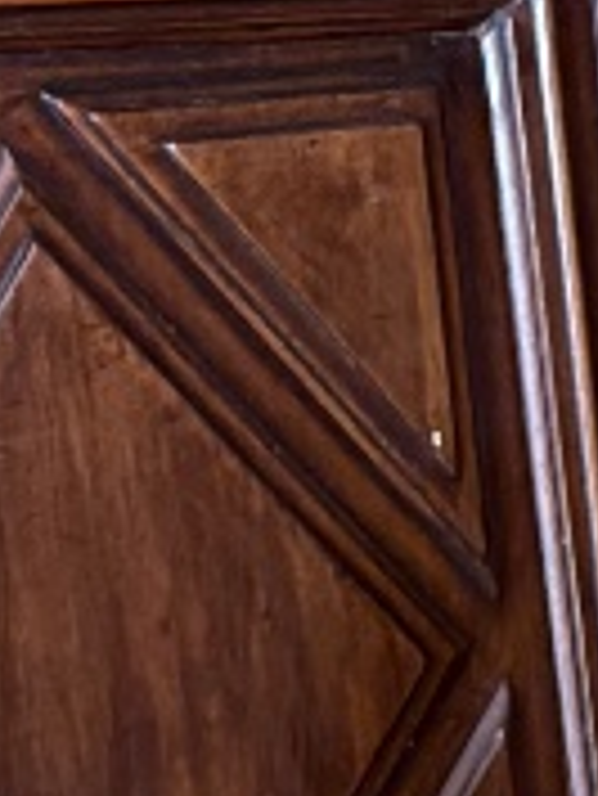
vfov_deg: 10.9
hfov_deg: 7.3
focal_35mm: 176
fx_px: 4049
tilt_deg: -20.5
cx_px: 1911
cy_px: 1111
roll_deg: -0.4
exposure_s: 1/50
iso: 320
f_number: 1.6
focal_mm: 5.96
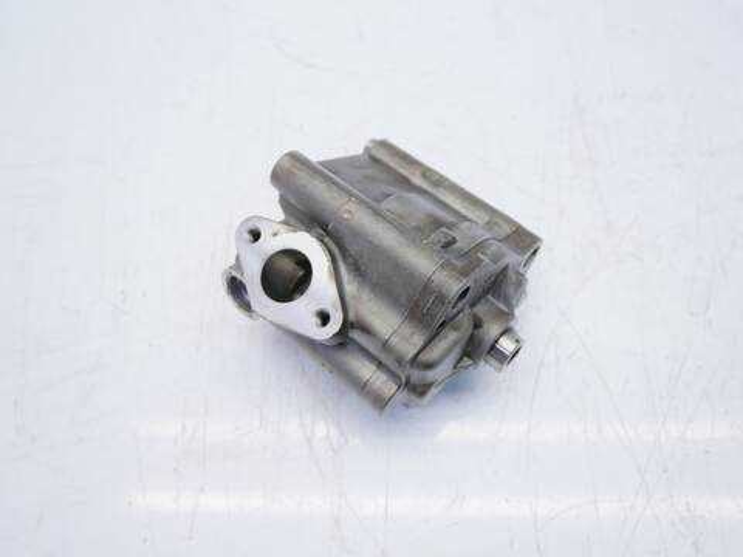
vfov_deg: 46.8
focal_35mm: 30
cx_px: 372
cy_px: 278
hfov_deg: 60.0
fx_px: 644
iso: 200
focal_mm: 15
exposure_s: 1/100
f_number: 3.8
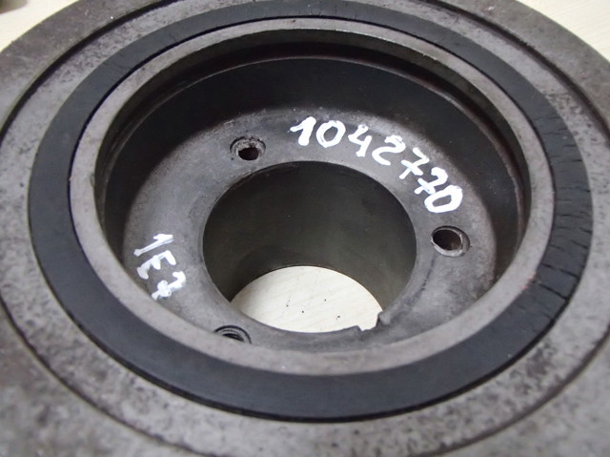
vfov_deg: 38.6
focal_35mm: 37
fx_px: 652
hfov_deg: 50.2
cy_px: 228
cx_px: 305
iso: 1600
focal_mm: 6.64
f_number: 4.7
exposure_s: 1/30
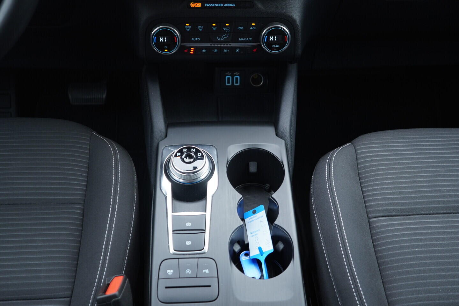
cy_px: 153
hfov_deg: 53.1
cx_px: 230
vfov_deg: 36.9
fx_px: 459
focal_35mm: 36
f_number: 2.8
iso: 320
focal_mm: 24
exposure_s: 1/40
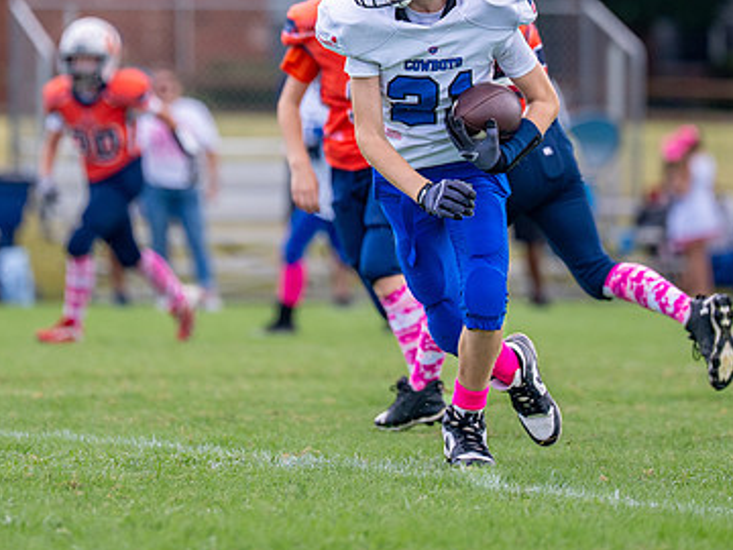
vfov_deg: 3.8
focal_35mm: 394
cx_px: 363
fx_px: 8343
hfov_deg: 5.0
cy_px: 52
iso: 400
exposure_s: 1/3200
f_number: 2.8
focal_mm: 182
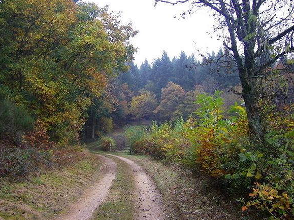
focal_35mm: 42
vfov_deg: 34.3
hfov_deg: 44.8
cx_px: 136
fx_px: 357
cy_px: 107
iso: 80
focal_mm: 6.3
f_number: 3.5
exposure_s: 1/100
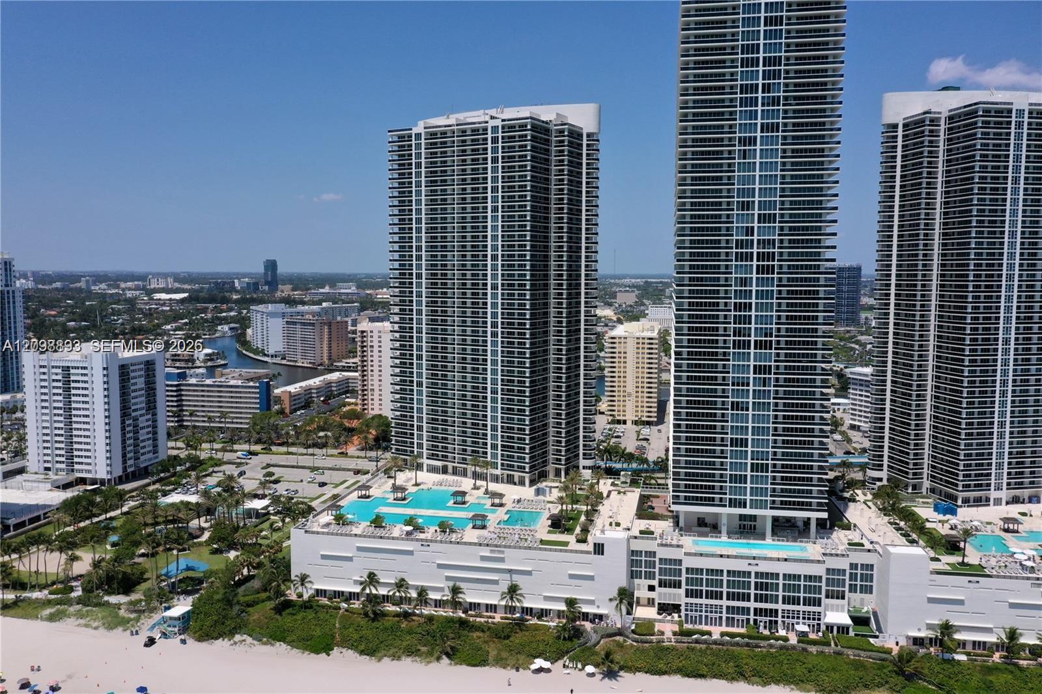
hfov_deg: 65.5
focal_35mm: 28
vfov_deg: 46.4
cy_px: 347
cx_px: 521
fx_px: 810
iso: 100
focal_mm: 10.26
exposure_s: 1/800
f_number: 7.1
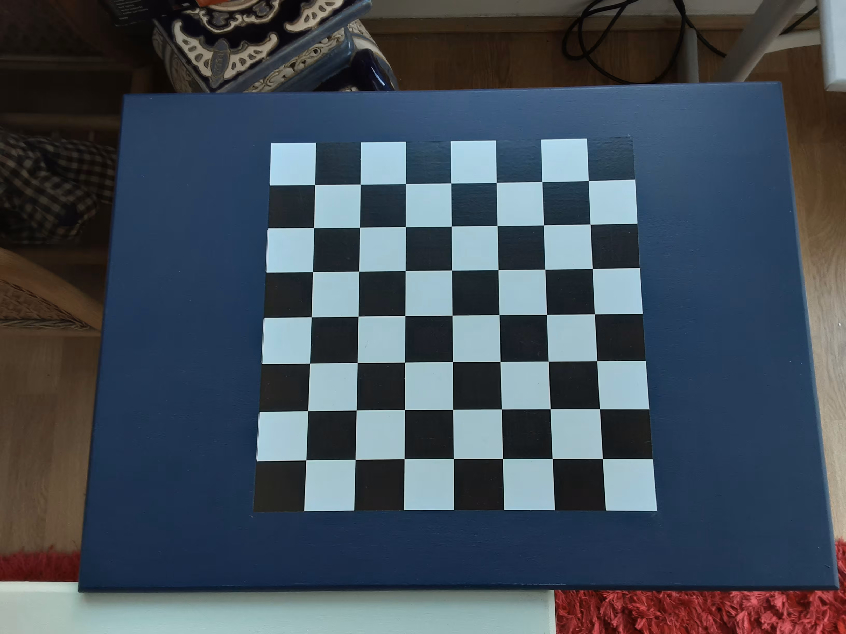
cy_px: 317
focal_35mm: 28
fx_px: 684
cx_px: 423
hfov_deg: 63.4
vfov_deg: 49.7
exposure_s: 1/50
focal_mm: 2.9
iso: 50
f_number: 1.9
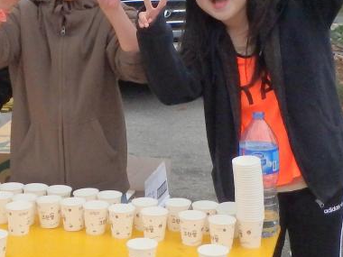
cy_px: 62
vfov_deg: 23.8
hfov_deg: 30.2
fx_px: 604
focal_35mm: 61
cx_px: 28
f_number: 4.6
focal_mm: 5.2
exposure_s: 1/500
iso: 500
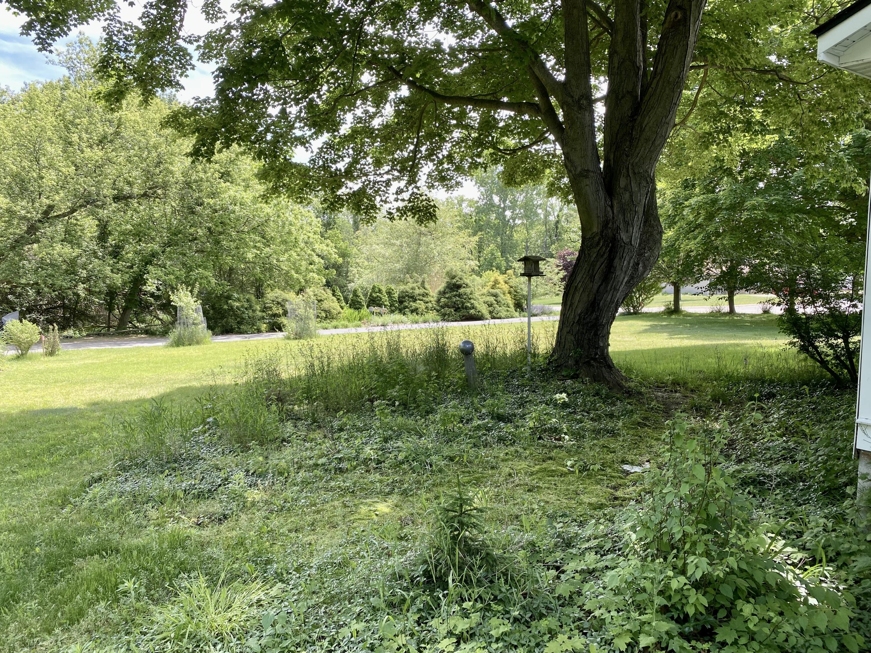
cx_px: 436
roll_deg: -0.9
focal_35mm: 26
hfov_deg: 67.3
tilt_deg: -4.9
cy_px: 326
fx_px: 654
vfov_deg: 53.1
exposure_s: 1/405
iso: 32
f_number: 1.8
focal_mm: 4.25
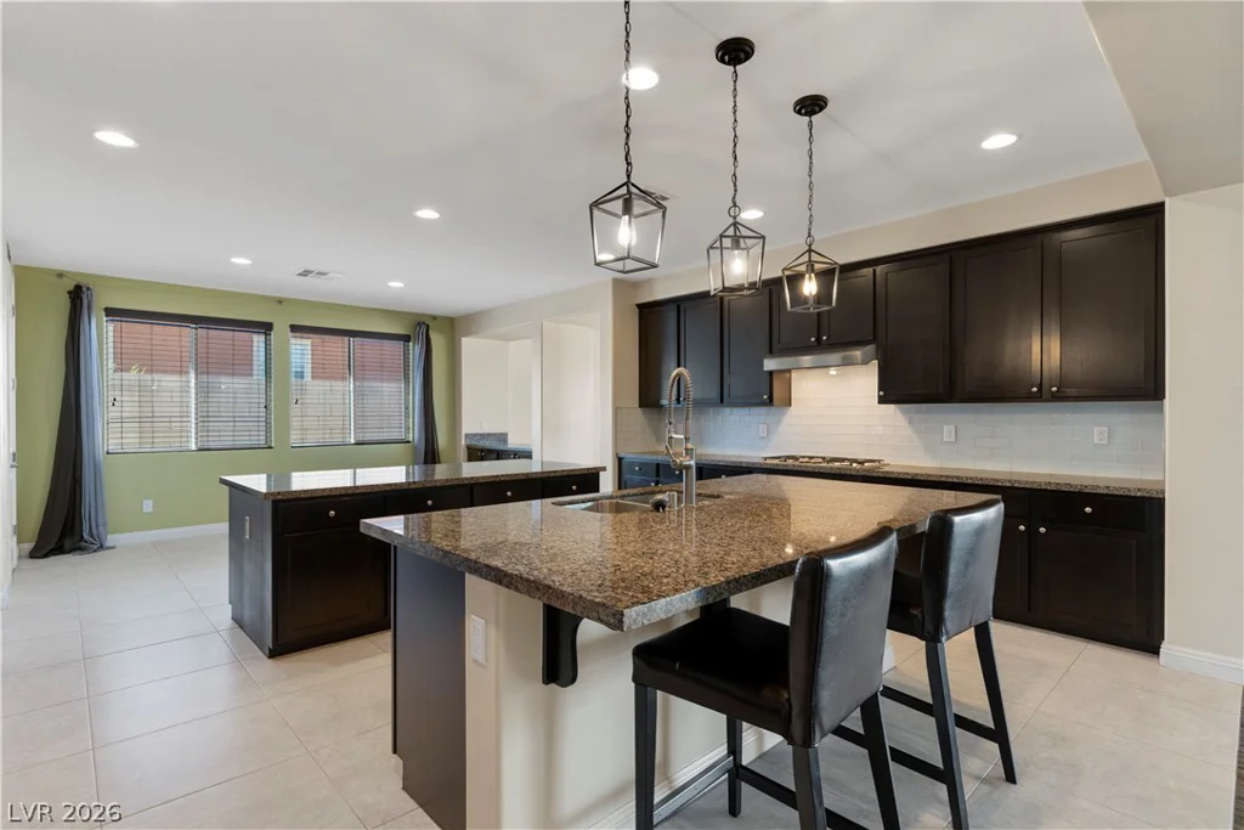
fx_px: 587
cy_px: 415
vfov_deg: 70.5
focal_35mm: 17
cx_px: 622
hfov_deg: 93.3
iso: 500
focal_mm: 17
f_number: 8
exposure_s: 1/5
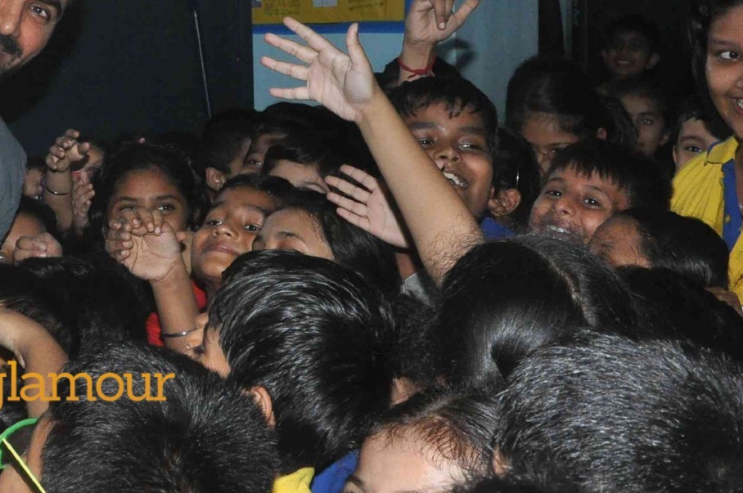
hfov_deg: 21.1
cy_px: 141
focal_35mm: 93
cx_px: -7
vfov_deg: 14.6
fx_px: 1922
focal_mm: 25
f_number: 10
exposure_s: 1/250
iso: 1000
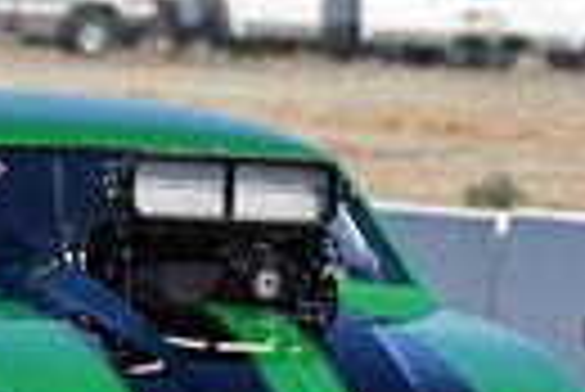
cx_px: -302
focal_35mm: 1155
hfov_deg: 1.8
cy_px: 131
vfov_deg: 1.2
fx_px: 18790
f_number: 5.6
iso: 160
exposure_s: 1/1250
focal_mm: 200
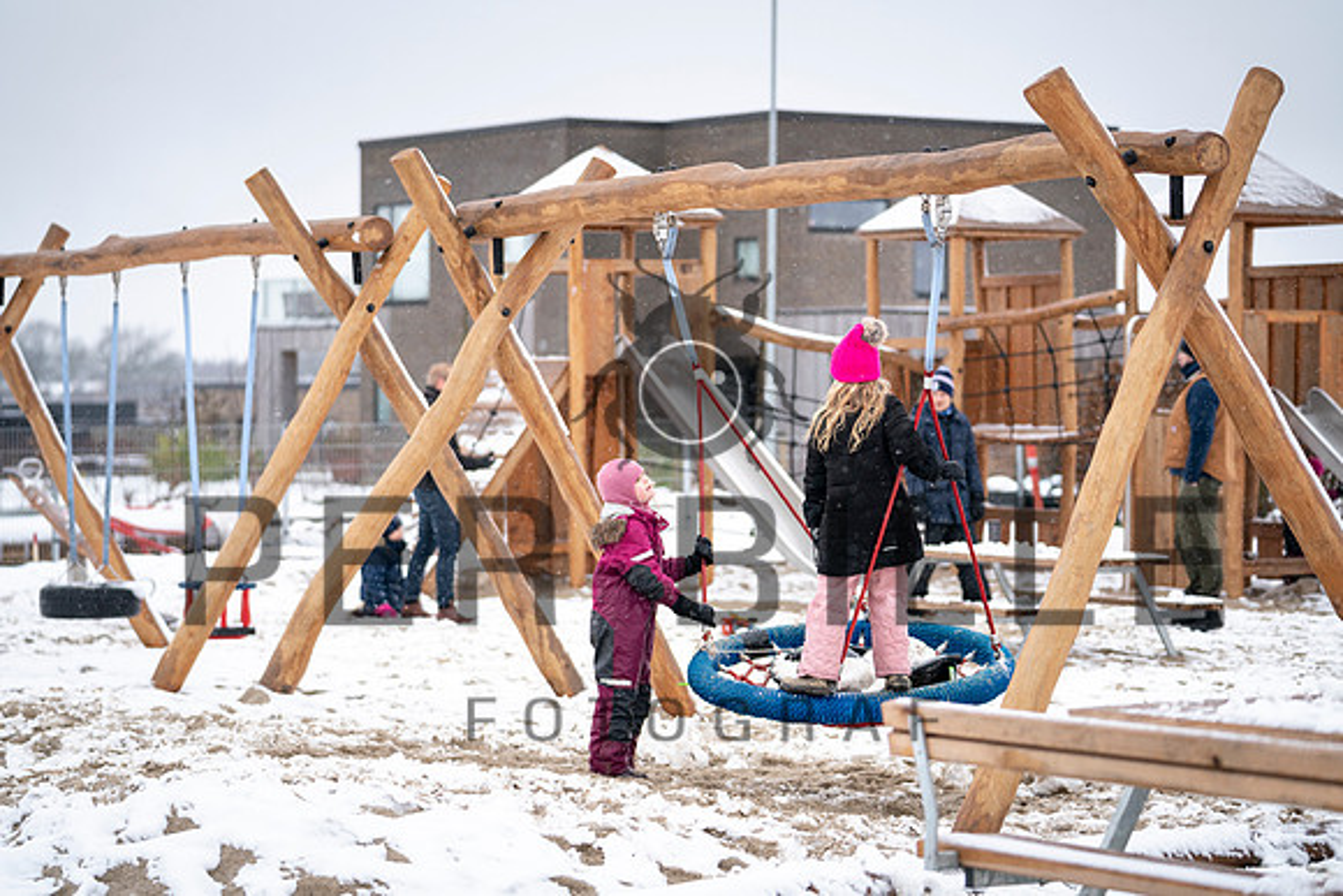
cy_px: 448
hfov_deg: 22.1
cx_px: 672
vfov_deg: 14.9
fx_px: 3433
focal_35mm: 92
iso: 800
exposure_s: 1/800
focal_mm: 92
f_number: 2.8
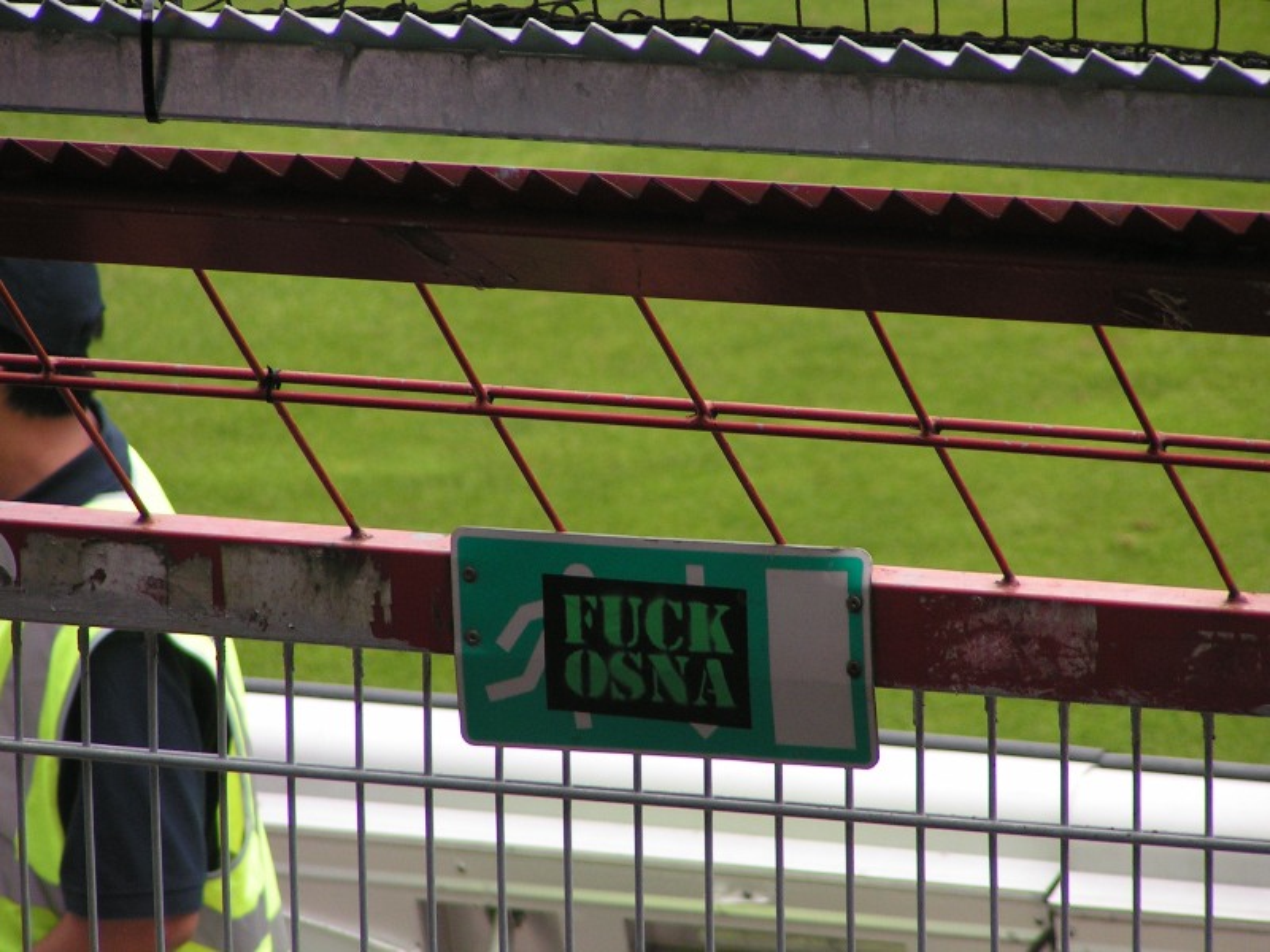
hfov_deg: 5.2
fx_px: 13942
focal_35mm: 380
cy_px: 476
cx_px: 635
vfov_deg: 3.9
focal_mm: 58
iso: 80
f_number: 3.5
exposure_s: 1/400
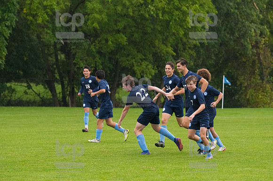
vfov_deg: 4.7
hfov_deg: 7.1
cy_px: 90
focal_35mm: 292
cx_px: 136
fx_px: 2213
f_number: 4.5
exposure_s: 1/2000
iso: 2500
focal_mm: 195
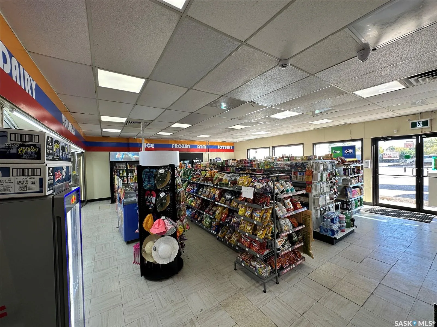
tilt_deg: -0.7
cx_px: 218
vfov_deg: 85.7
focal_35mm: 14
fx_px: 177
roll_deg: +1.5
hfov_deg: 102.1
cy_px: 164
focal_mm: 2.22
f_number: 2.2
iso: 50
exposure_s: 1/99
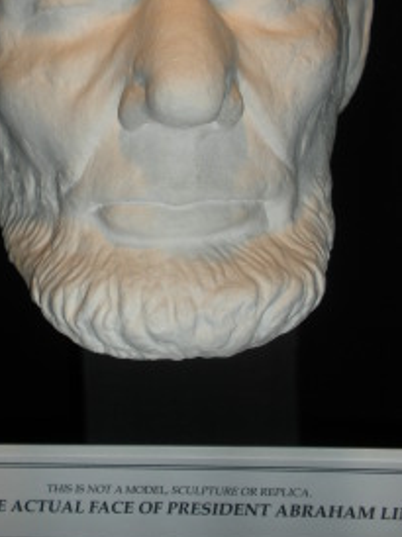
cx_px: 104
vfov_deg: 31.8
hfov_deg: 24.1
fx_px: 931
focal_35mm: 60
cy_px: 163
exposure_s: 1/43.5
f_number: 3.5
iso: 64
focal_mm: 6.3
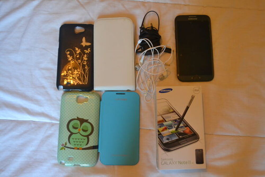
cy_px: 88
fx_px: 287
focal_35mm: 39
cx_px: 132
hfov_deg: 49.5
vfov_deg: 34.2
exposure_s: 1/60
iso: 1800
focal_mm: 26
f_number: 4
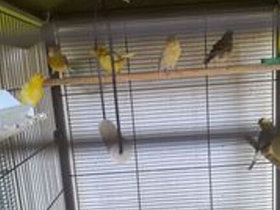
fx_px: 226
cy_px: 99
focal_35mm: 28
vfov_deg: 49.7
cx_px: 155
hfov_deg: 63.3
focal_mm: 4.6
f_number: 2
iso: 80
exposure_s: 1/50
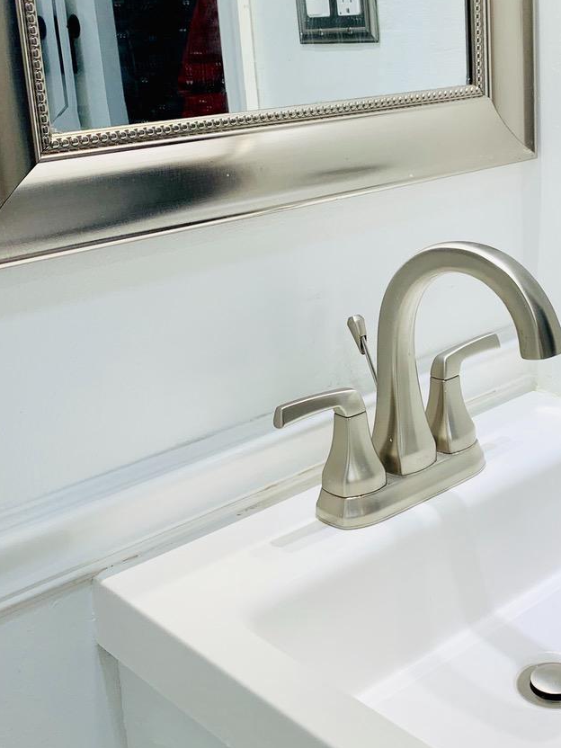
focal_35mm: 48
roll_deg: +3.0
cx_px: 437
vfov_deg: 39.4
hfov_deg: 29.7
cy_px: 277
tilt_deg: -14.2
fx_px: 1037
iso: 25
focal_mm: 4.25
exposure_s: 1/182
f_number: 1.8
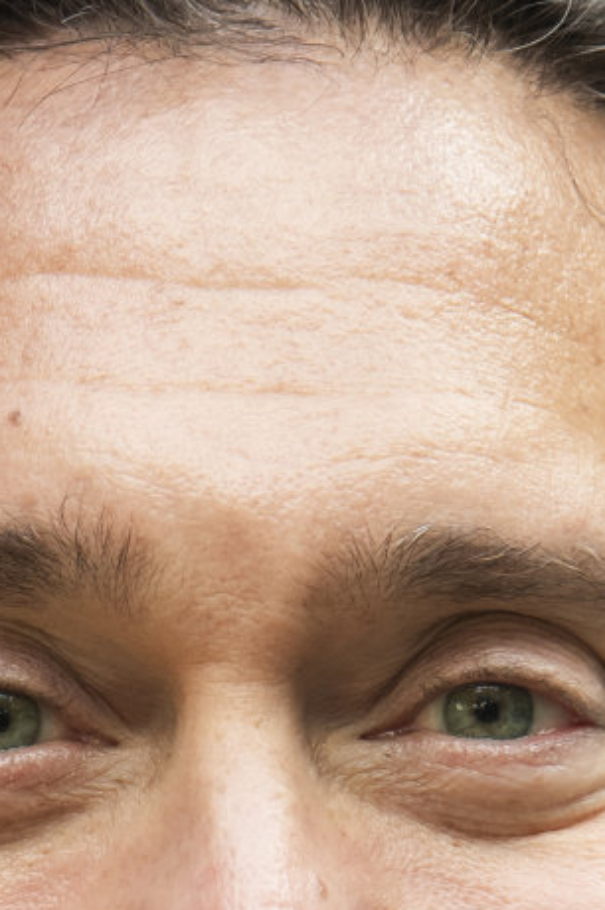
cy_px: 1314
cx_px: 264
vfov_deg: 3.4
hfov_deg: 2.3
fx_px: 15374
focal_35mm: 609
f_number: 2.8
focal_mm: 140
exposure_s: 1/400
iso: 320
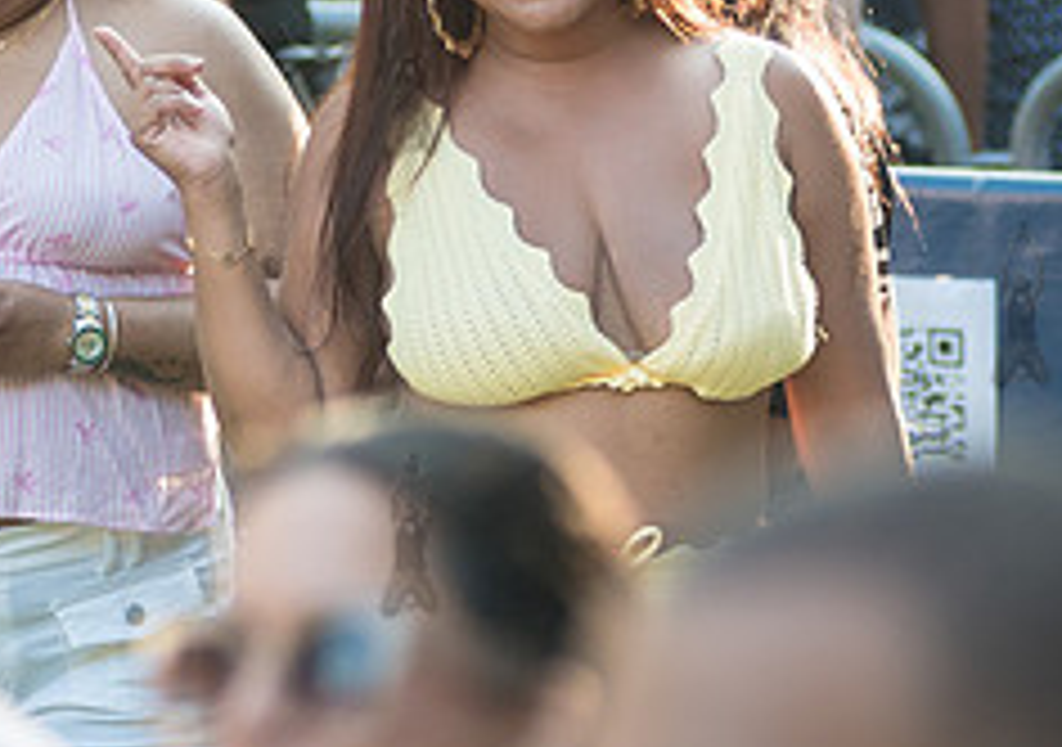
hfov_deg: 3.6
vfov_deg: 2.5
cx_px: 533
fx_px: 16894
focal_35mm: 563
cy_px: 272
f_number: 3.2
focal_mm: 145
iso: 400
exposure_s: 1/320
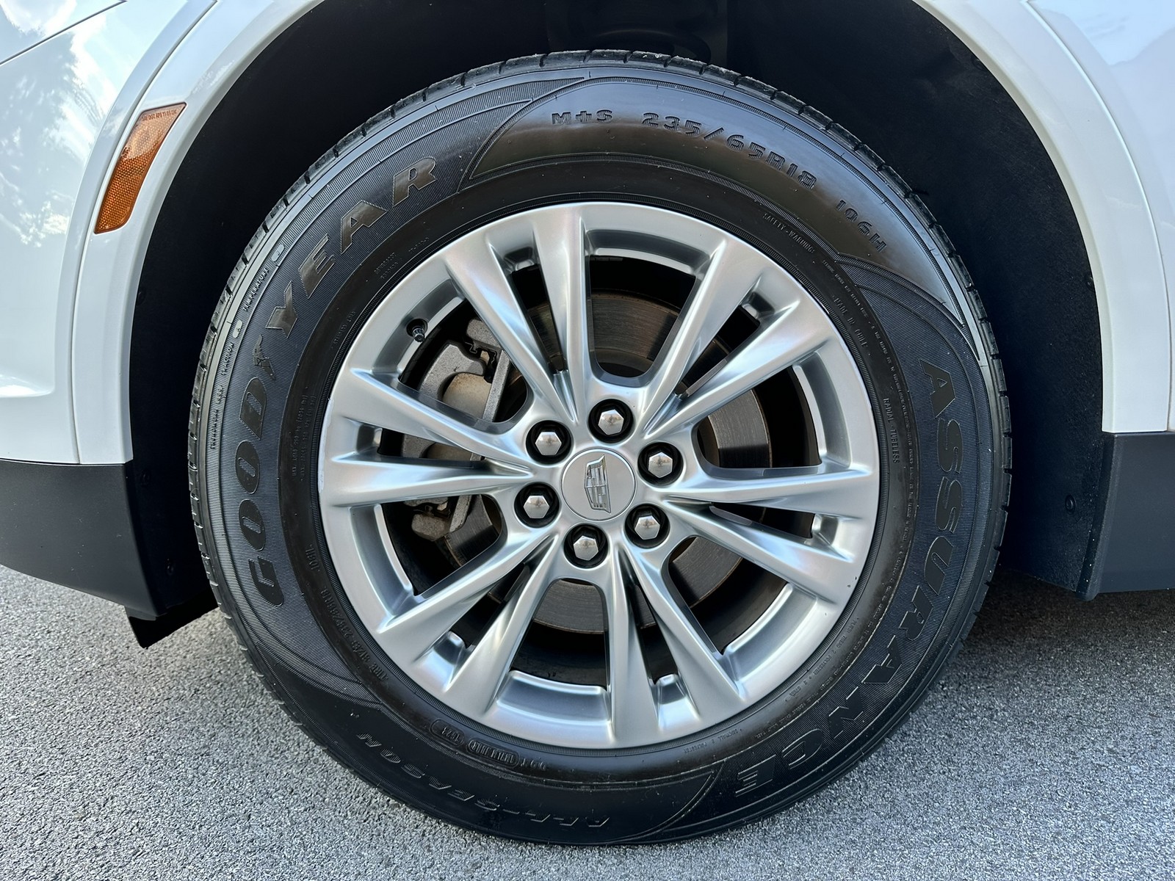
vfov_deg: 56.8
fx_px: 815
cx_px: 588
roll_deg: +0.4
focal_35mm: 24
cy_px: 440
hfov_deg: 71.6
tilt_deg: -10.7
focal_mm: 6.86
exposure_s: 1/184
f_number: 1.78
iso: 64
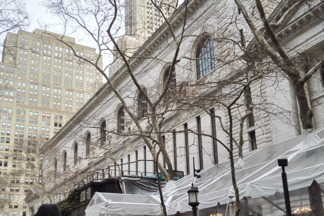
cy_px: 133
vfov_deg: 31.8
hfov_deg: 46.4
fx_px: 378
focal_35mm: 42
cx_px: 168
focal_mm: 3.8
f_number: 2
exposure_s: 1/506
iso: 100
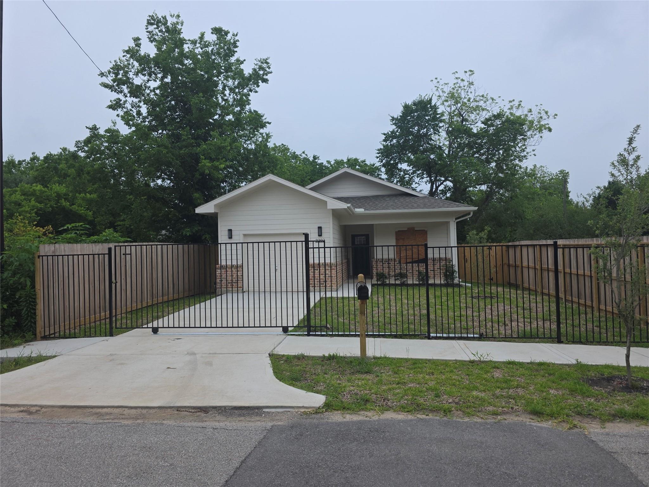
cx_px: 324
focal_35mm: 23
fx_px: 431
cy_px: 244
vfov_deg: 58.9
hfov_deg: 73.9
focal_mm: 6.3
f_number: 1.7
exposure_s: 1/2503
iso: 80
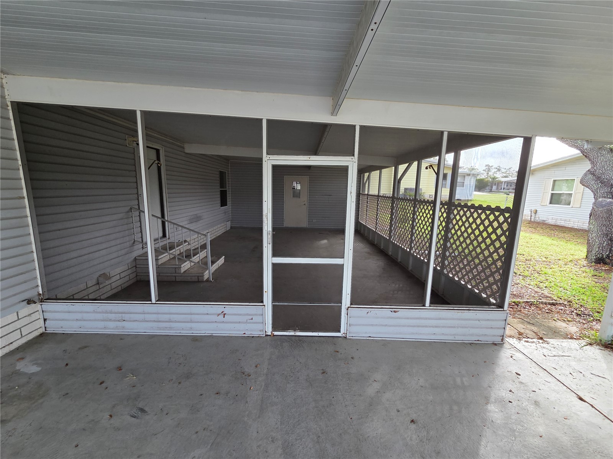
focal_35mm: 13
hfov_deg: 106.2
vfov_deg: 89.9
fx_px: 230
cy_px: 230
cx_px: 306
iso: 50
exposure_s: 1/159
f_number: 2.2
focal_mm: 2.2
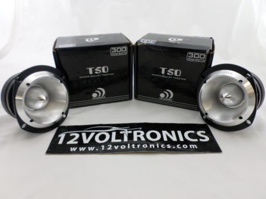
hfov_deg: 69.4
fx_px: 192
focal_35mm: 25
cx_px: 133
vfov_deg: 54.9
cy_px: 100
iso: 80
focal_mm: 4.5
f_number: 2.5
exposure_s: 1/45
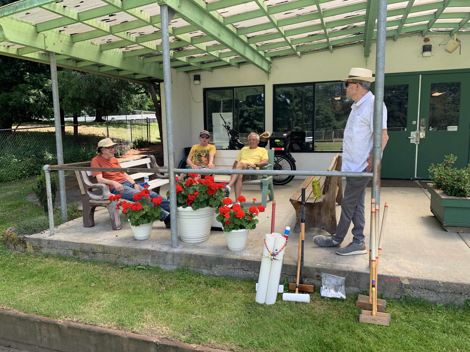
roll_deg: +2.3
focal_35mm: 26
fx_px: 353
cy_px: 176
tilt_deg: -9.1
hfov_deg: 67.3
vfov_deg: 53.1
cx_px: 235
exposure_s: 1/529
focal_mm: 4.25
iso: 25
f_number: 1.8
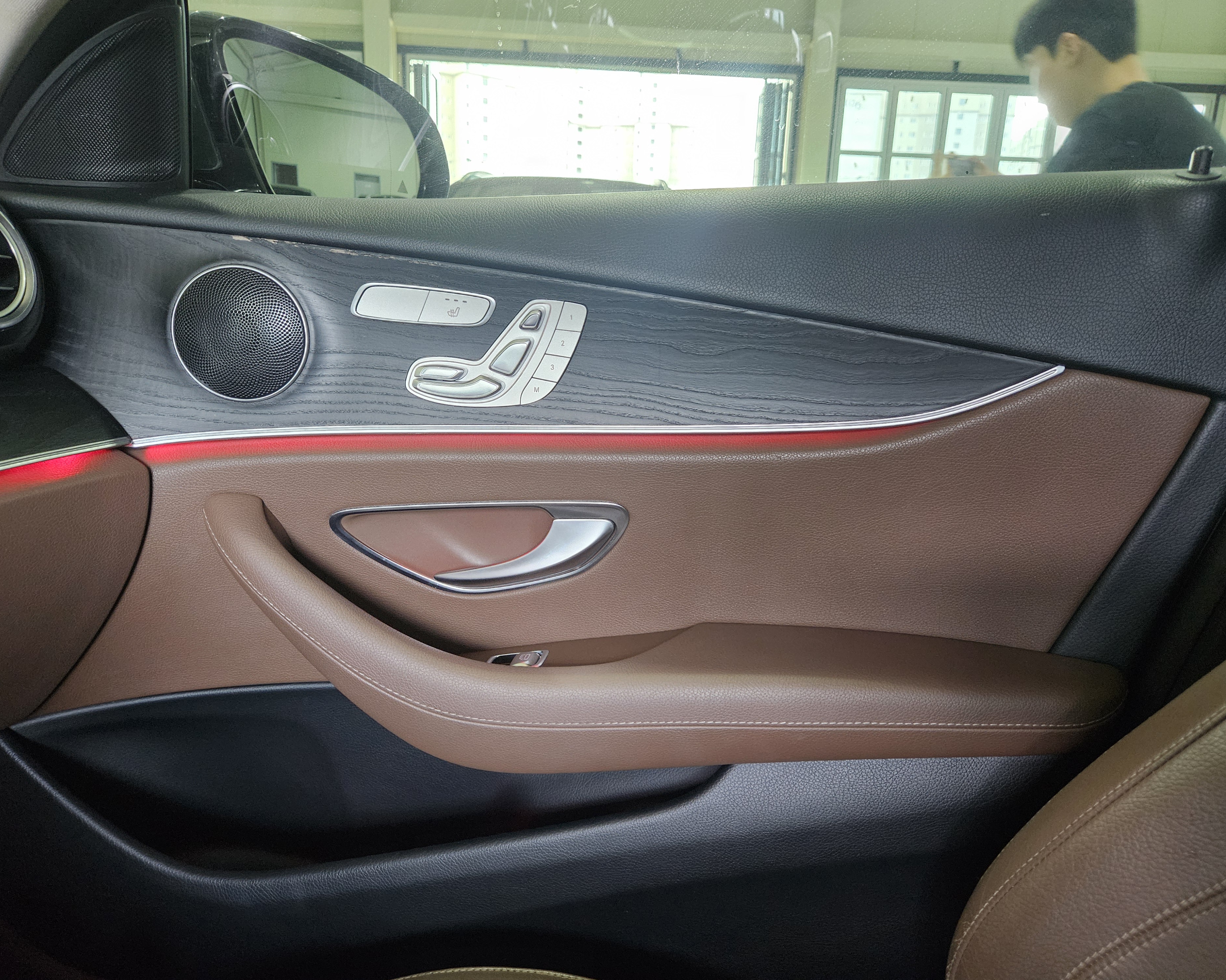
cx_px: 617
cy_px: 490
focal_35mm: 24
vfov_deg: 58.8
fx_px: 871
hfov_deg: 70.3
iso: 640
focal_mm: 5.4
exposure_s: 1/60
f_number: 1.8
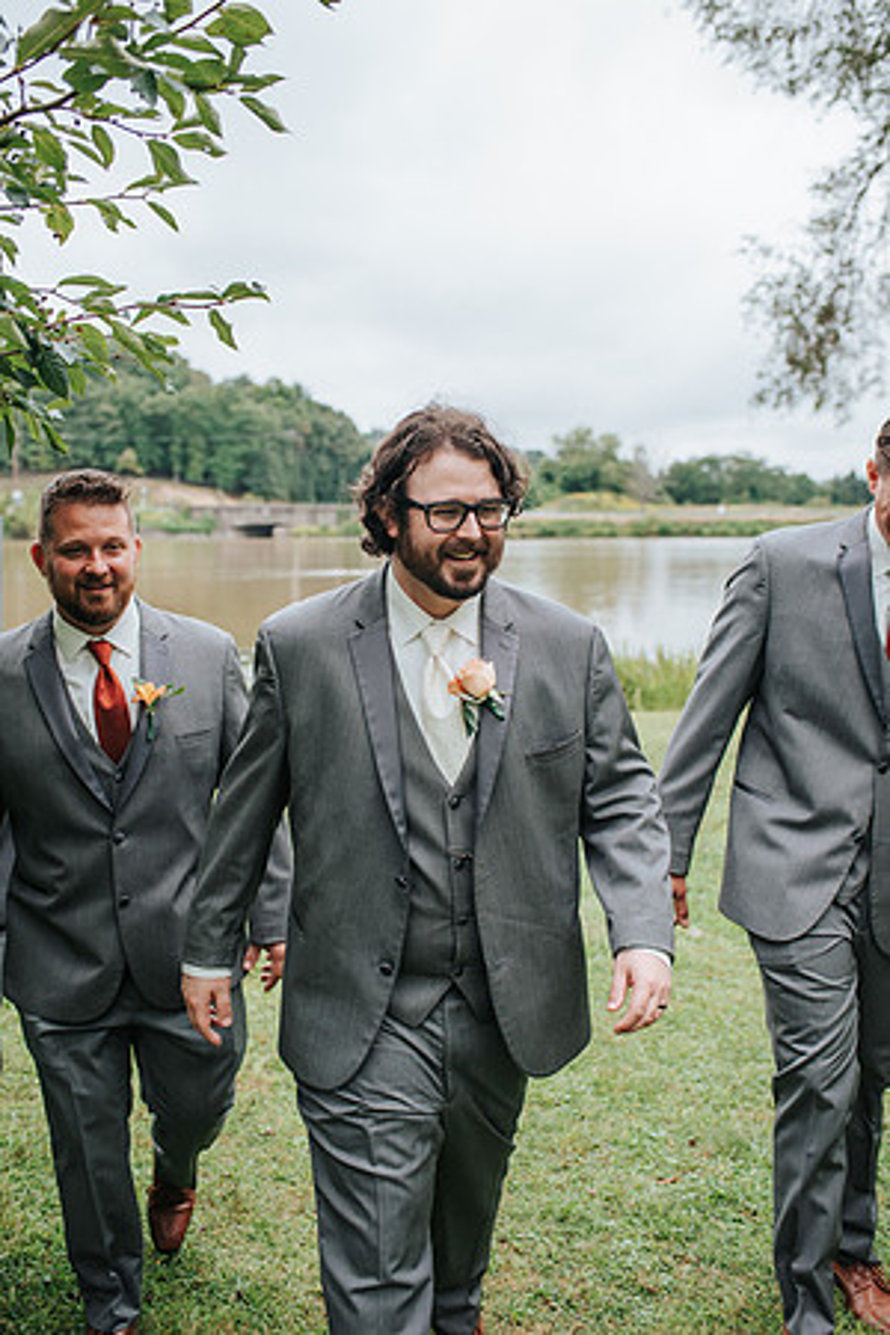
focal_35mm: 35
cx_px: 445
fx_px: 1298
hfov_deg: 37.9
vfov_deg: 54.4
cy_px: 668
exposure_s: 1/640
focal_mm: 35
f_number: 3.2
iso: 100
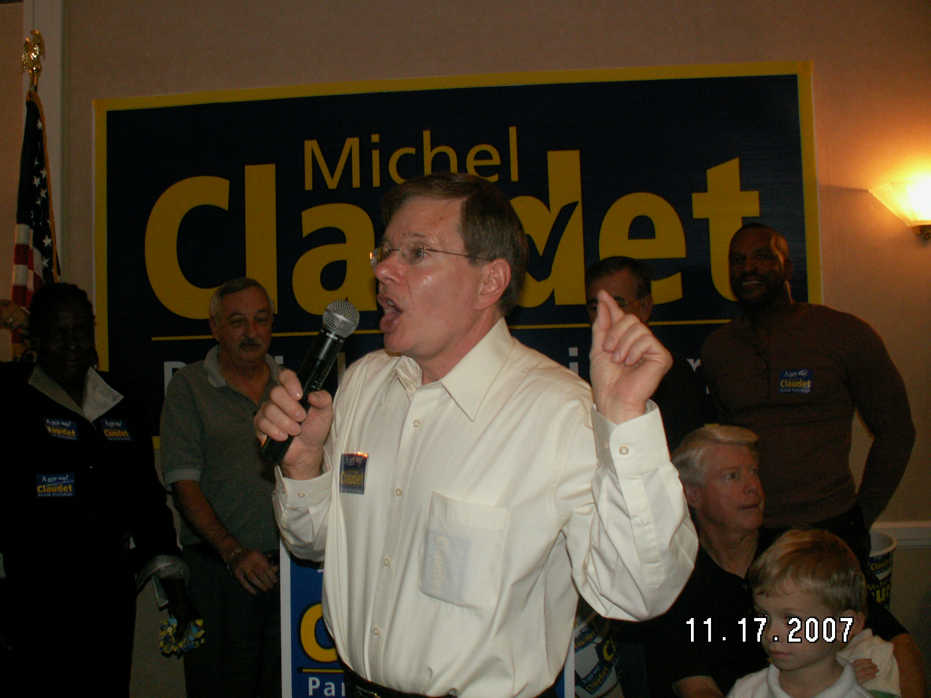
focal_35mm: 35
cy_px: 349
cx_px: 466
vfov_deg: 40.7
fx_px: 941
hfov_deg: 52.6
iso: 160
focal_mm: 5.86
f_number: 2.8
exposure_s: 1/40
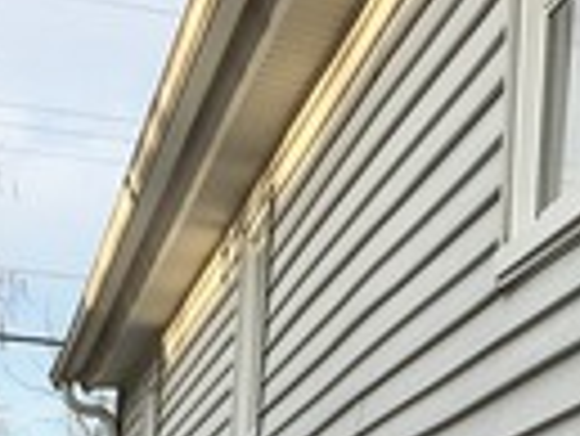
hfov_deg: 13.5
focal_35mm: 144
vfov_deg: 9.9
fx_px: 2415
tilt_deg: +2.8
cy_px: 715
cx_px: 616
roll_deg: -2.6
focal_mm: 4.15
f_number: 2.2
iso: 25
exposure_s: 1/527
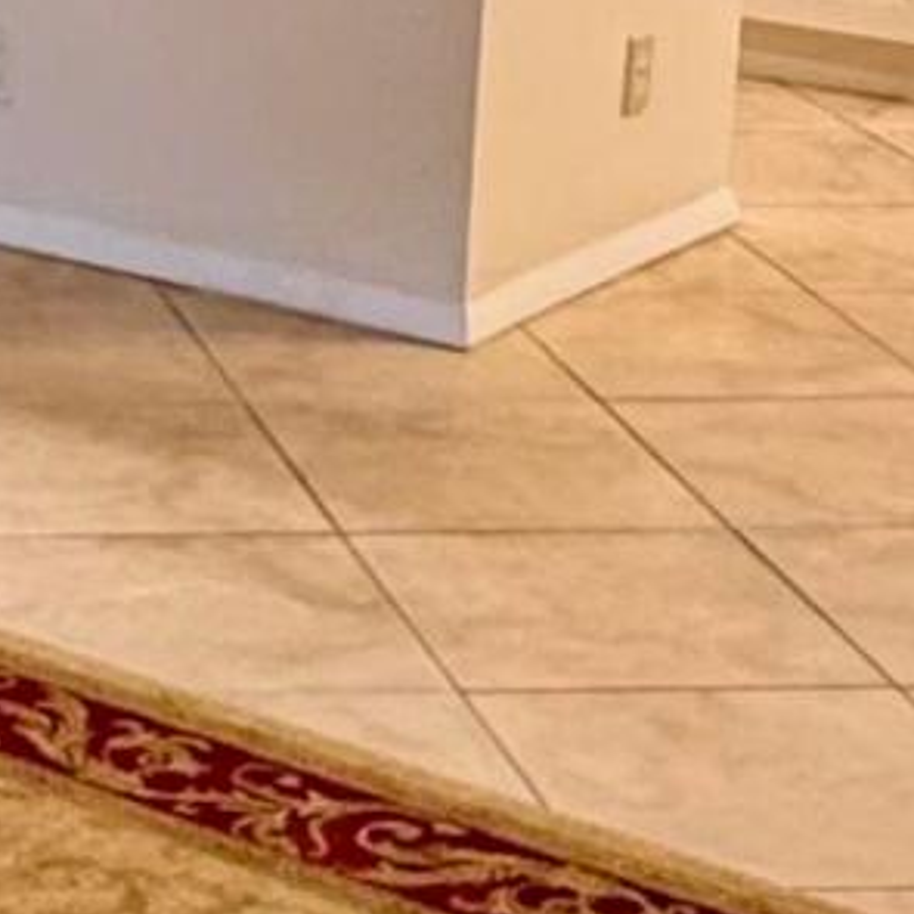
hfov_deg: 13.2
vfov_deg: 14.2
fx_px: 3615
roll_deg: +0.6
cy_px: 59
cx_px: -669
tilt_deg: -13.1
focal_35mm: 121
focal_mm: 2.22
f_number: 2.2
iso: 200
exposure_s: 1/60
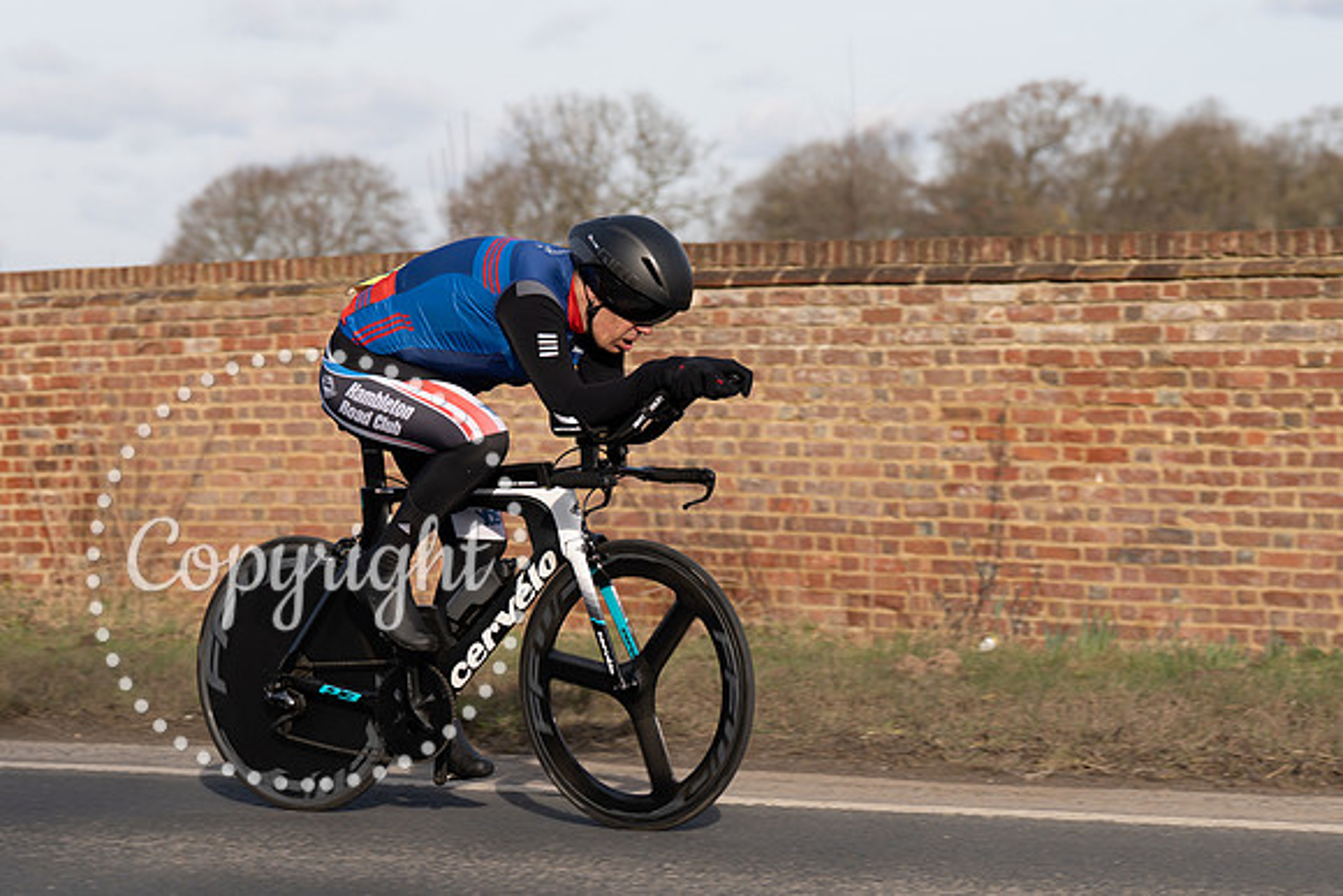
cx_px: 687
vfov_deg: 12.2
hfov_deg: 18.2
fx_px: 4200
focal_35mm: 113
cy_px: 375
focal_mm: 84
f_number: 4
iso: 100
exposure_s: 1/800
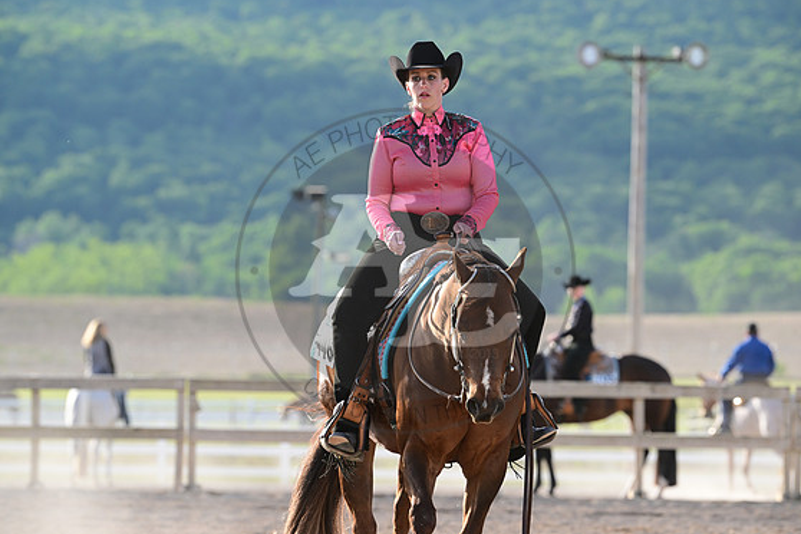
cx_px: 405
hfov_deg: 9.9
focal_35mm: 208
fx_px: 4628
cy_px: 271
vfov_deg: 6.6
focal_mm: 200
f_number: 5
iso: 1000
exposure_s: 1/2000
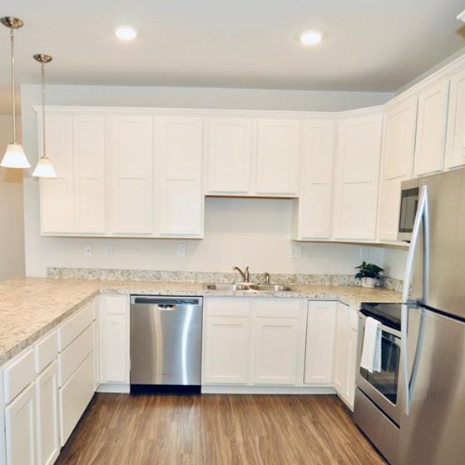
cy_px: 272
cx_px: 213
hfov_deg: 57.2
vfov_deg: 57.0
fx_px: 426
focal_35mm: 28
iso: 400
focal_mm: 12
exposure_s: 1/80
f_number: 4.5
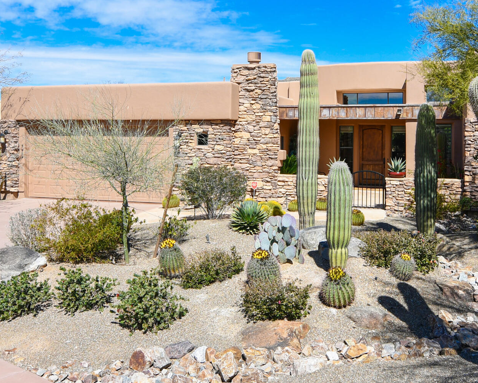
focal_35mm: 36
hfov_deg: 50.1
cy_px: 130
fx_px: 509
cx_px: 275
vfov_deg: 40.7
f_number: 9
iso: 100
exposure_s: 1/320
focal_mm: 11
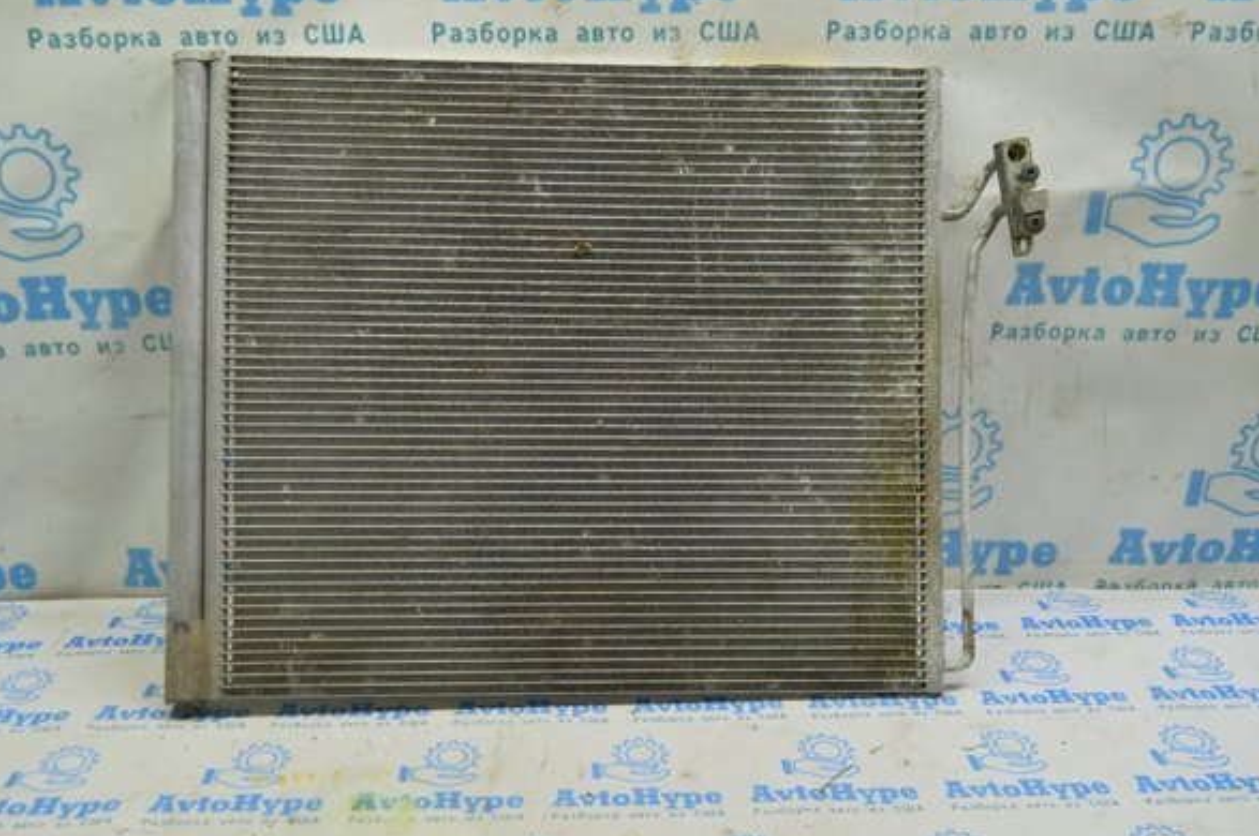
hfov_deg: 53.1
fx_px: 1258
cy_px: 441
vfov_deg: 36.8
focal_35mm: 36
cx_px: 575
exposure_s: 1/20
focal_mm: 22
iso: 400
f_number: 5.6
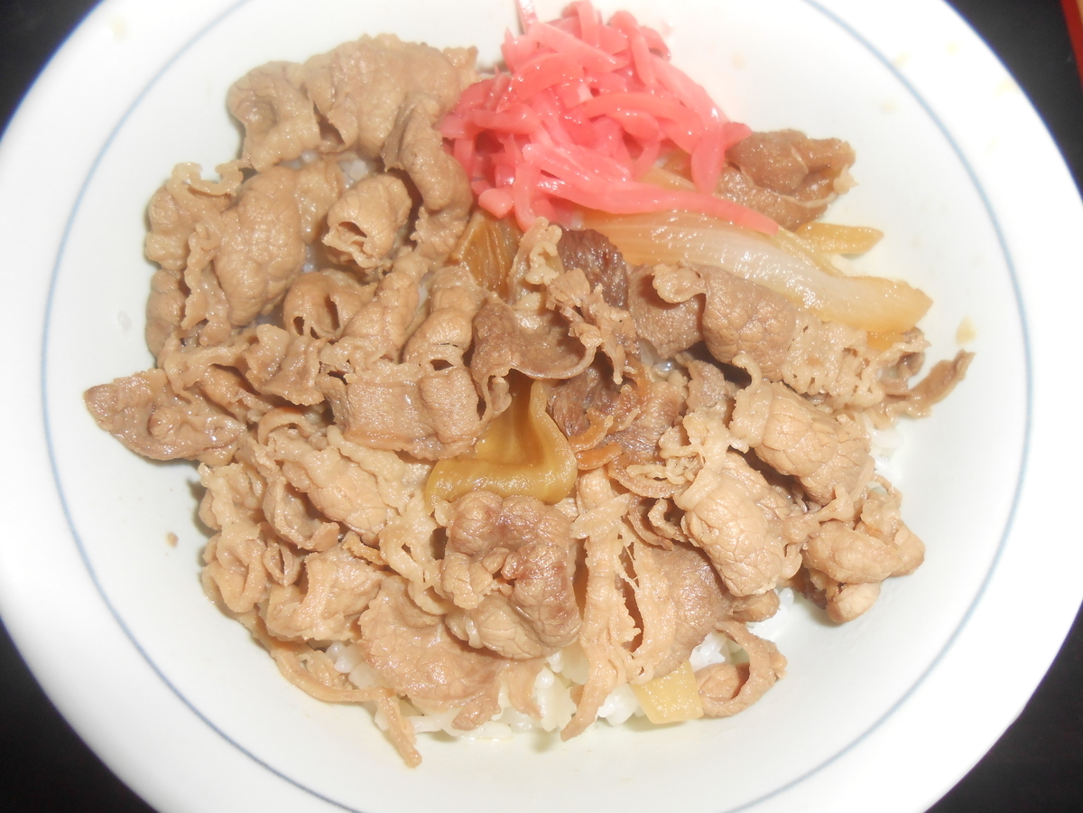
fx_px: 813
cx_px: 542
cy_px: 406
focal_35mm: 26
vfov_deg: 53.1
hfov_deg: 67.3
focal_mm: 4.6
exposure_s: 1/25
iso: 200
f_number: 11.5
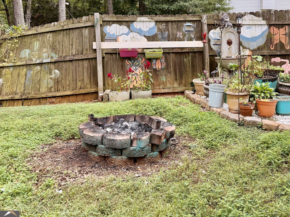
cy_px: 60
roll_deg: +1.2
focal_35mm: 37
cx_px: 193
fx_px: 310
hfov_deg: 49.3
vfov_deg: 37.9
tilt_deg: -3.6
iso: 100
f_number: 1.78
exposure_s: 1/137
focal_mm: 6.76
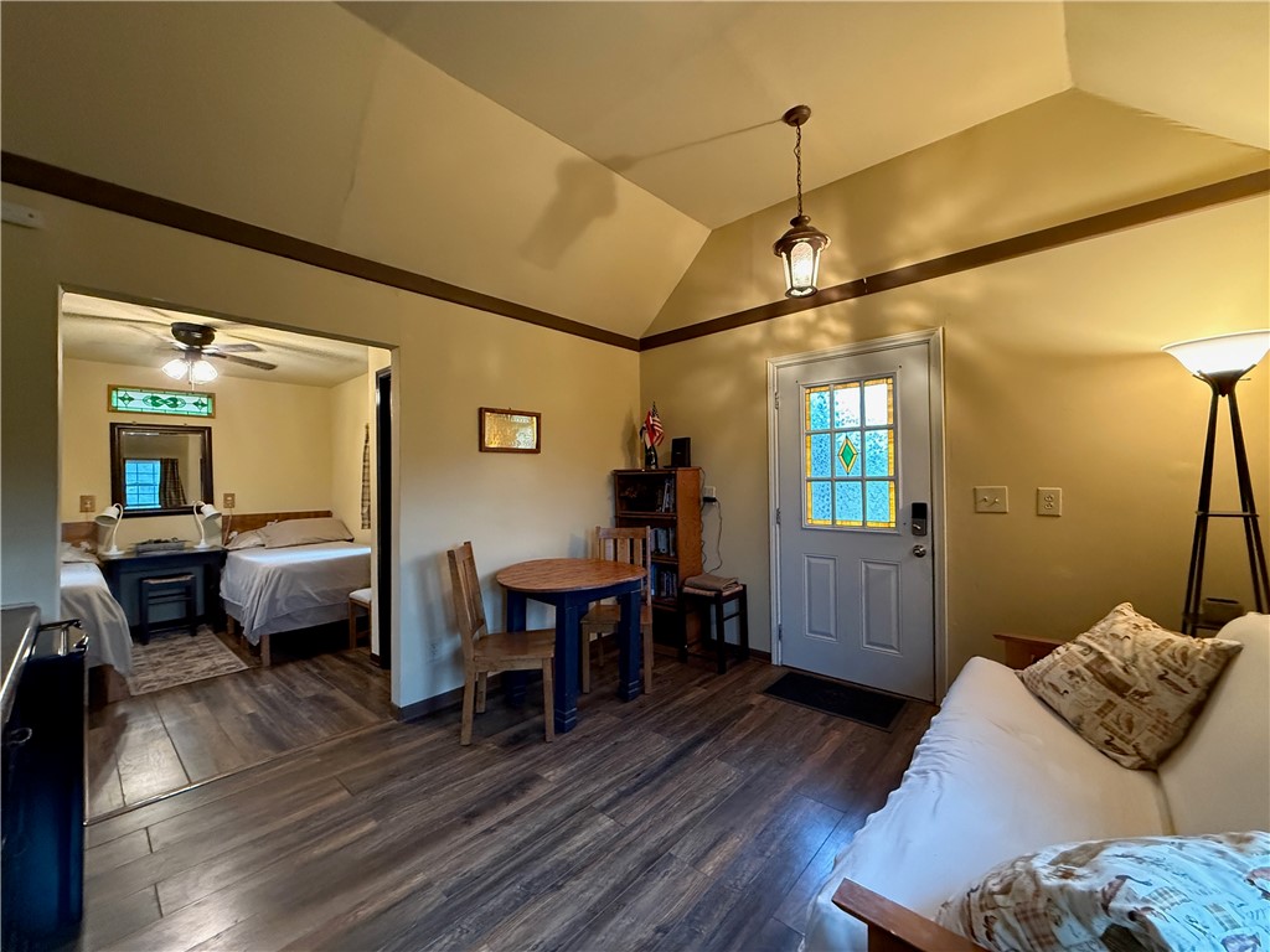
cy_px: 476
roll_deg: +0.4
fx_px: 514
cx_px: 635
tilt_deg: +1.6
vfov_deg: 85.7
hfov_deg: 102.1
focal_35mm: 14
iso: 800
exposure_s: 1/60
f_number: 2.2
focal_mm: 2.22
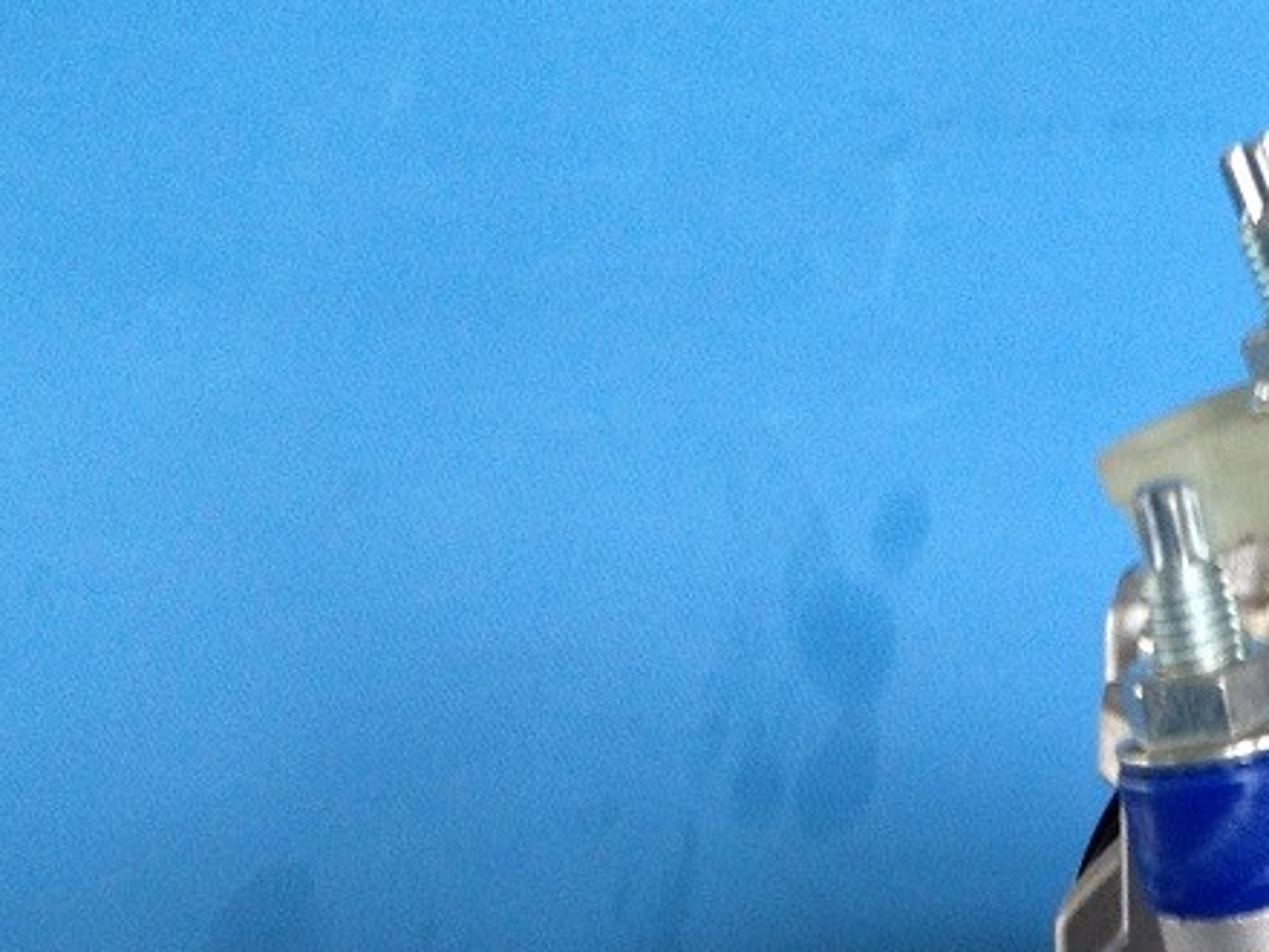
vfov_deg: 13.7
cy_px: 1258
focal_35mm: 104
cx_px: 1425
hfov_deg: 18.2
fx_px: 3813
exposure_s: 1/20
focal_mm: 4.28
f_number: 2.4
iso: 80
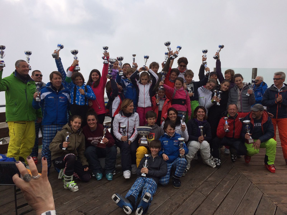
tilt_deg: -3.6
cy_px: 108
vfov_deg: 48.2
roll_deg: -0.5
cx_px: 144
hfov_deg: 61.7
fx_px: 240
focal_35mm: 29
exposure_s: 1/3425
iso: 32
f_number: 2.2
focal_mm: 4.15
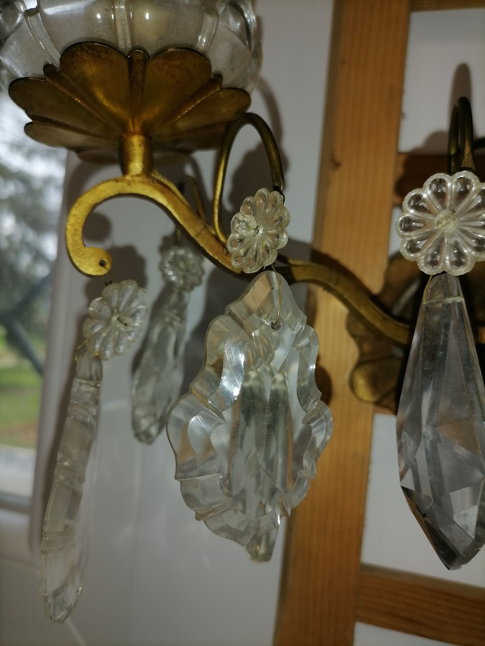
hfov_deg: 53.1
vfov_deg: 67.3
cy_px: 323
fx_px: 486
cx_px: 242
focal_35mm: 26
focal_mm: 5.4
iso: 50
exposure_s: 1/209
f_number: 1.8
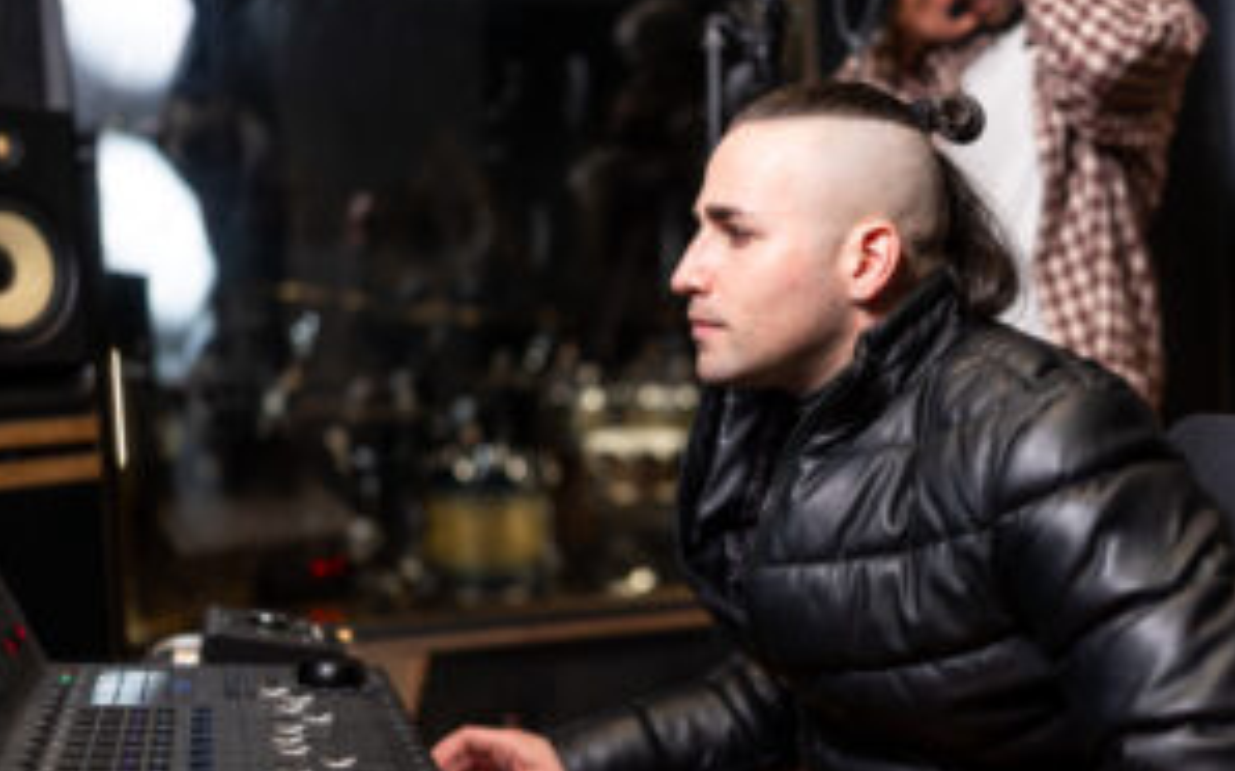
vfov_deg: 26.8
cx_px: 688
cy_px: 468
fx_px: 1615
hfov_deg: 41.8
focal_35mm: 48
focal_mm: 35
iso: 400
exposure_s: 1/200
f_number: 1.4
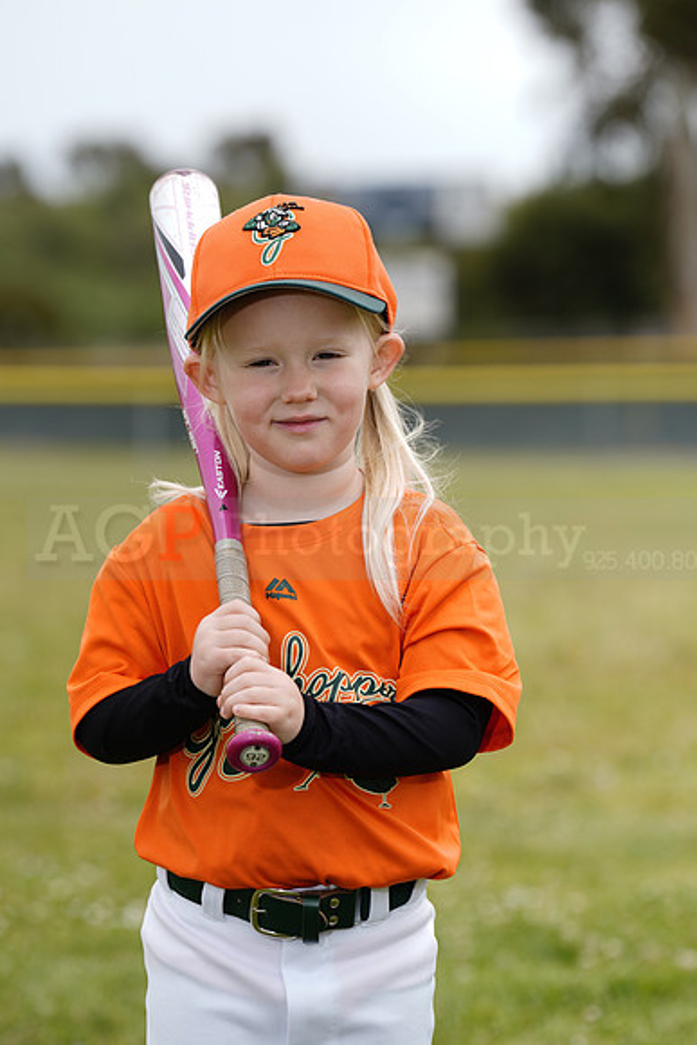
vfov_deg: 10.9
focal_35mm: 188
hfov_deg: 7.3
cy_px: 522
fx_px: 5456
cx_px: 348
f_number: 5.6
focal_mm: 188
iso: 50
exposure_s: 1/250
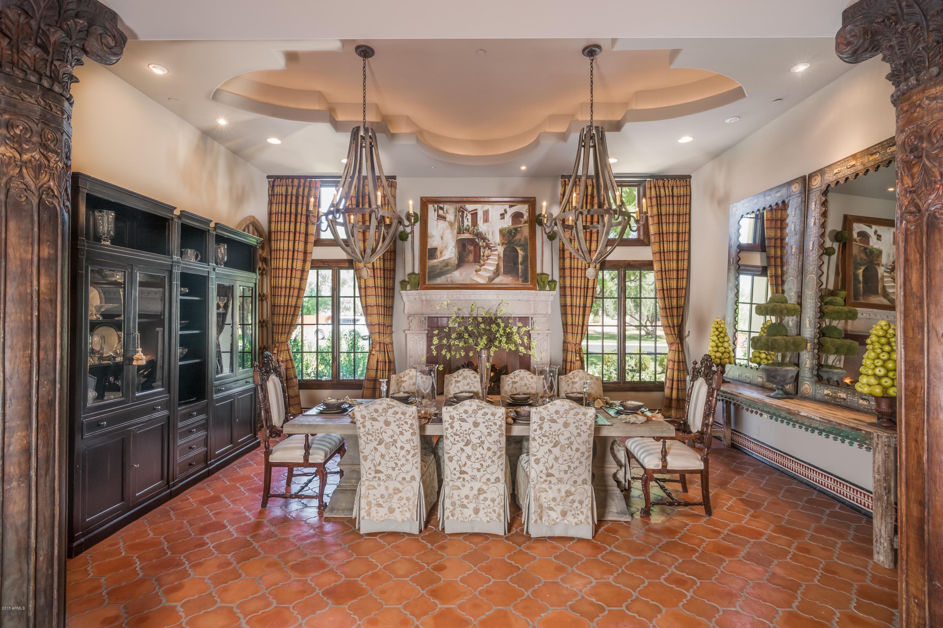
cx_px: 472
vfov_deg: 73.7
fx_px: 419
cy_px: 314
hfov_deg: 96.7
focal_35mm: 16
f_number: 8
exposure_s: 1/200
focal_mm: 16
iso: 1000
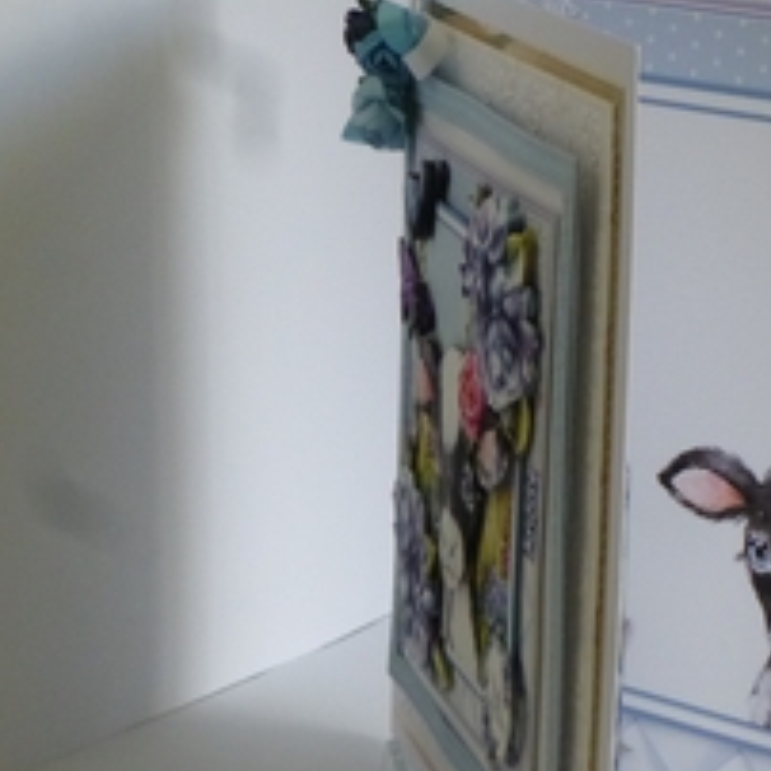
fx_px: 3175
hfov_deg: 13.8
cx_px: 584
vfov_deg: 13.8
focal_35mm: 126
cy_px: 448
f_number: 4.5
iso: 400
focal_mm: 11.5
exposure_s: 1/80
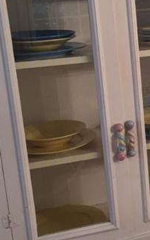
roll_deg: +4.0
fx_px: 485
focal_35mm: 74
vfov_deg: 27.8
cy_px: 102
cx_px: 185
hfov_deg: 16.8
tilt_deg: -13.4
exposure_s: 1/33
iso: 125
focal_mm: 4.15
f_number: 2.2
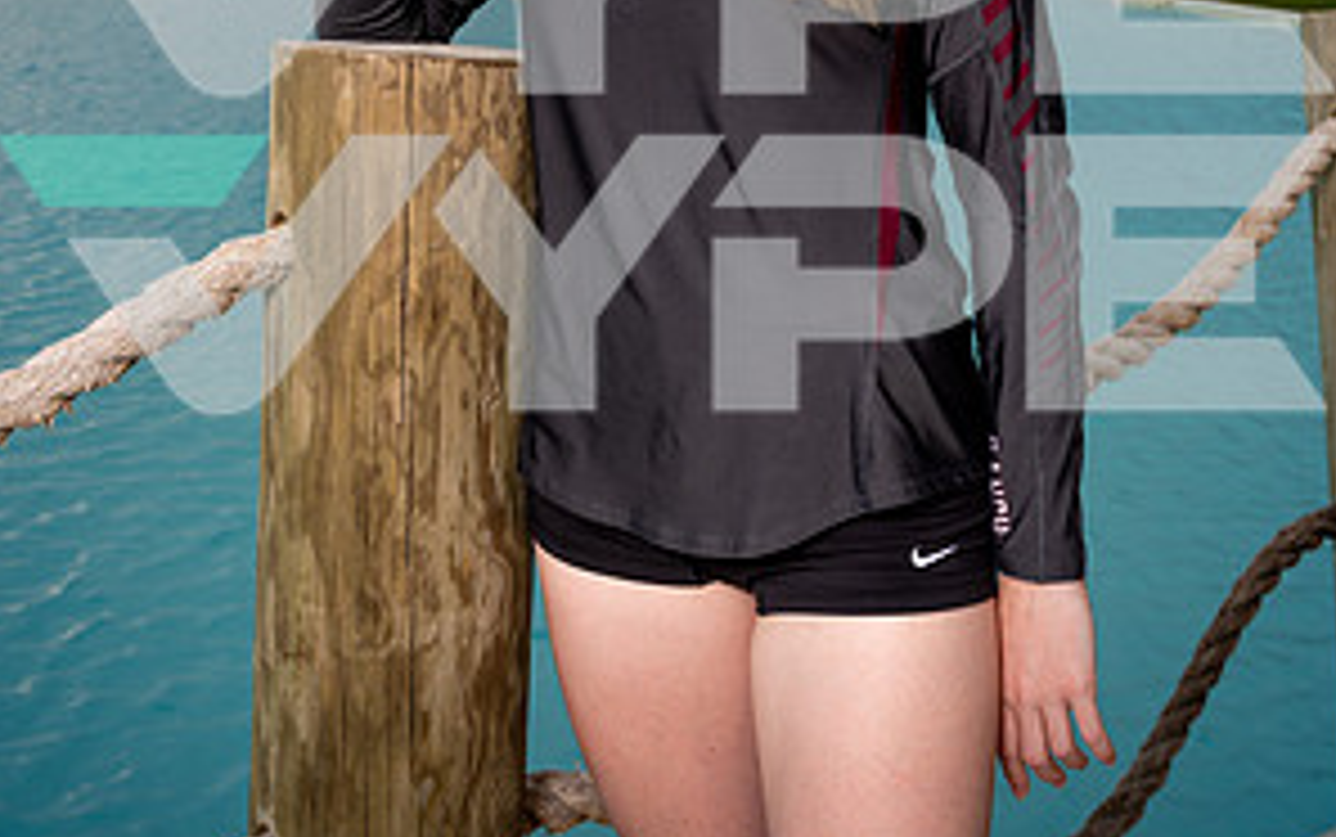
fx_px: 1967
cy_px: -40
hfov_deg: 37.5
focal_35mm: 54
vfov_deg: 22.9
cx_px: 670
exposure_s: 1/200
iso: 100
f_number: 8
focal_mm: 35
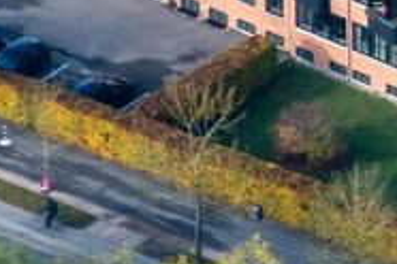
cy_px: 122
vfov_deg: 1.0
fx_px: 15757
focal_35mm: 1429
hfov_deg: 1.4
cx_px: 876
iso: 400
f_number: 4
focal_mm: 185
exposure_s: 1/1000
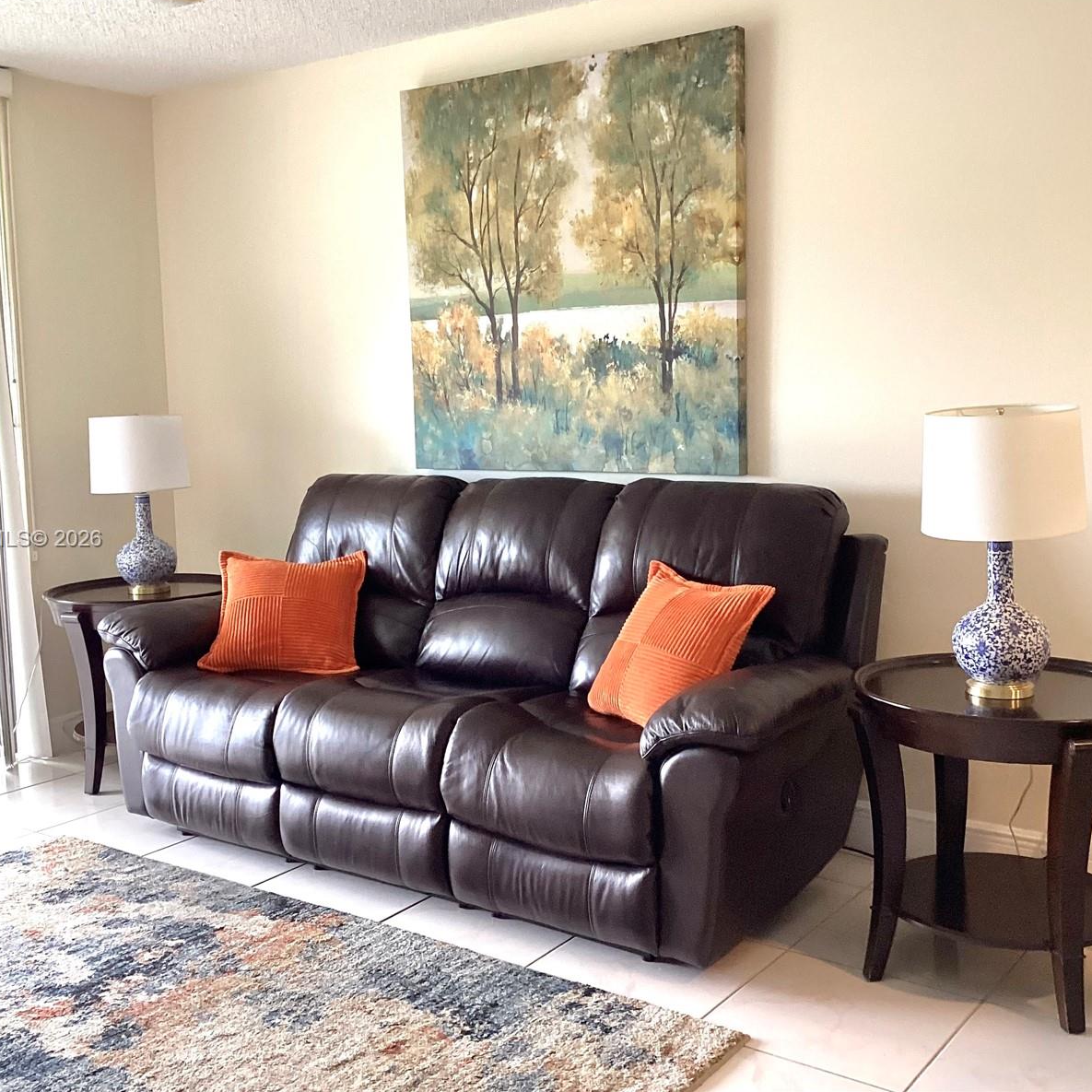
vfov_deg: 44.9
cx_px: 552
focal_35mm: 37
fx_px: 1321
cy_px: 540
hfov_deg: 44.9
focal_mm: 3.3
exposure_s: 1/60
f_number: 2.4
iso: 160
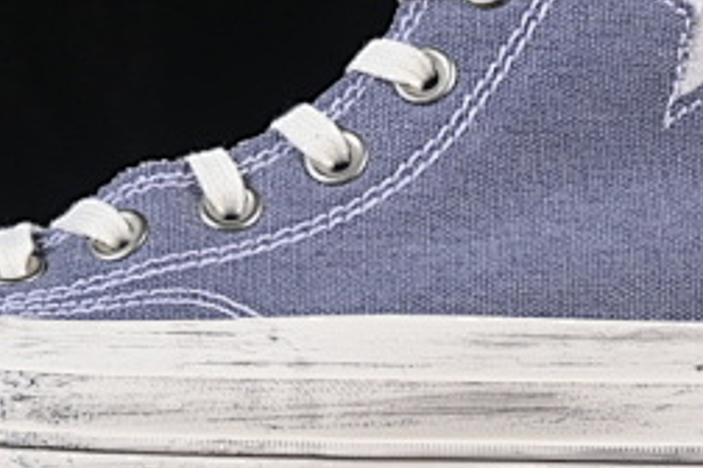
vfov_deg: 5.8
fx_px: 4647
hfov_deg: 8.7
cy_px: 68
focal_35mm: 238
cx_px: 326
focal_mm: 50
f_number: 8
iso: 160
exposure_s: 1/80
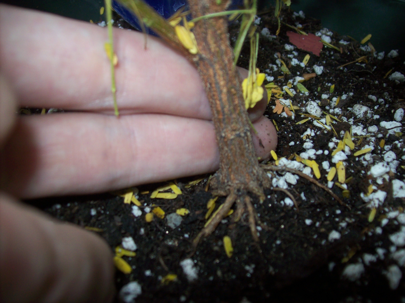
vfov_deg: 39.6
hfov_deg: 51.4
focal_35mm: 36
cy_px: 152
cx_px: 202
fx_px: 421
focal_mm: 6
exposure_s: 1/64
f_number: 2.7
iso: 80
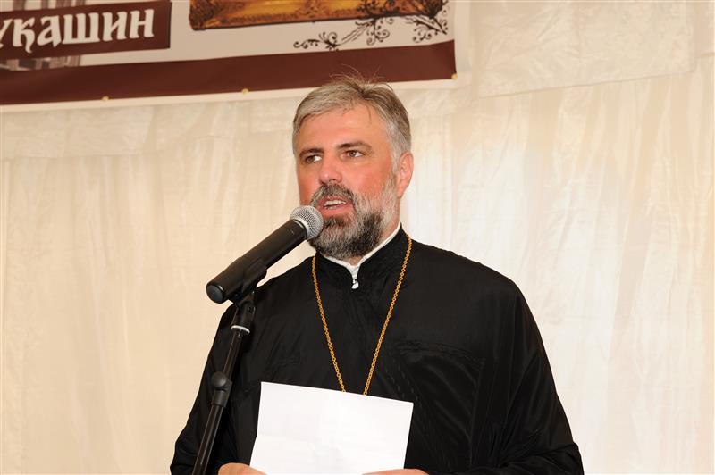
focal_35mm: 70
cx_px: 358
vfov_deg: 19.4
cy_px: 238
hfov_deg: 28.9
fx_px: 1389
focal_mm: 70
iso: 200
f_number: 10
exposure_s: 1/125
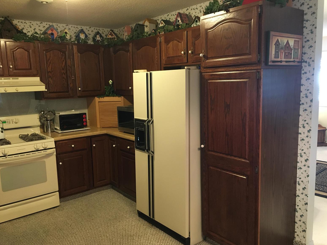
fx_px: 283
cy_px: 125
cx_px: 162
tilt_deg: -8.5
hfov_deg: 60.0
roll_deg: +1.5
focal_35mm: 30
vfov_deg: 46.8
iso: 200
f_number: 2.2
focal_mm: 4.15
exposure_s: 1/20
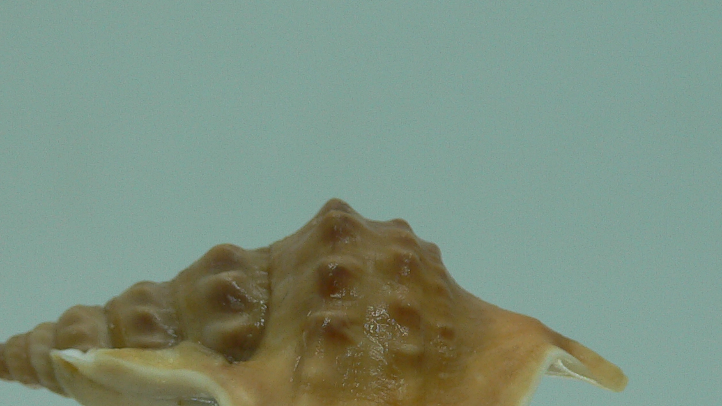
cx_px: 302
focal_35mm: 68
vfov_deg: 17.1
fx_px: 1302
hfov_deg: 30.9
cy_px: 453
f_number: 2.8
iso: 80
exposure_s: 1/80
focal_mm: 4.6
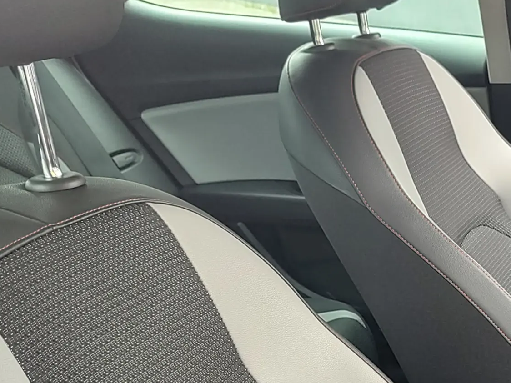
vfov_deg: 23.1
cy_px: 459
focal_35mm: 58
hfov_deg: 29.3
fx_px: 856
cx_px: 588
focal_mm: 5.56
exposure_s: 1/100
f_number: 1.8
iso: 171
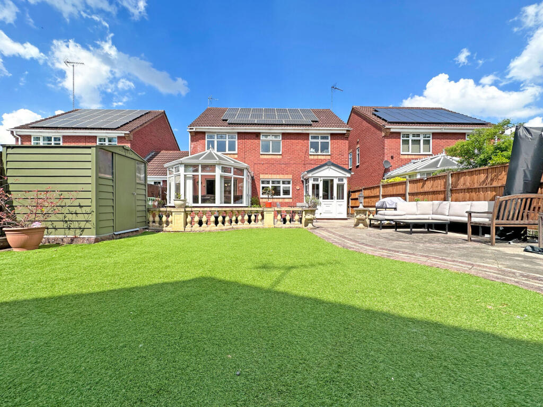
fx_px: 220
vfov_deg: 85.7
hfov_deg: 102.1
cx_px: 272
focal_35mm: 14
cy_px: 204
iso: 40
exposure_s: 1/2257
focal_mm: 2.22
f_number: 2.2
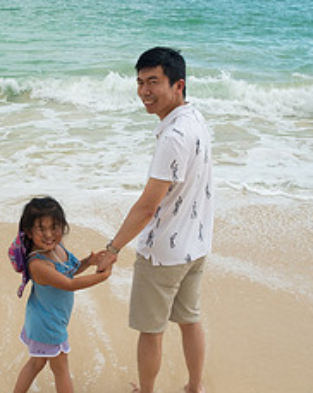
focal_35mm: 50
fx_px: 580
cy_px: 210
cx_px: 108
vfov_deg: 37.4
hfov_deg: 30.0
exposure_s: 1/125
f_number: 10
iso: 200
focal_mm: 18
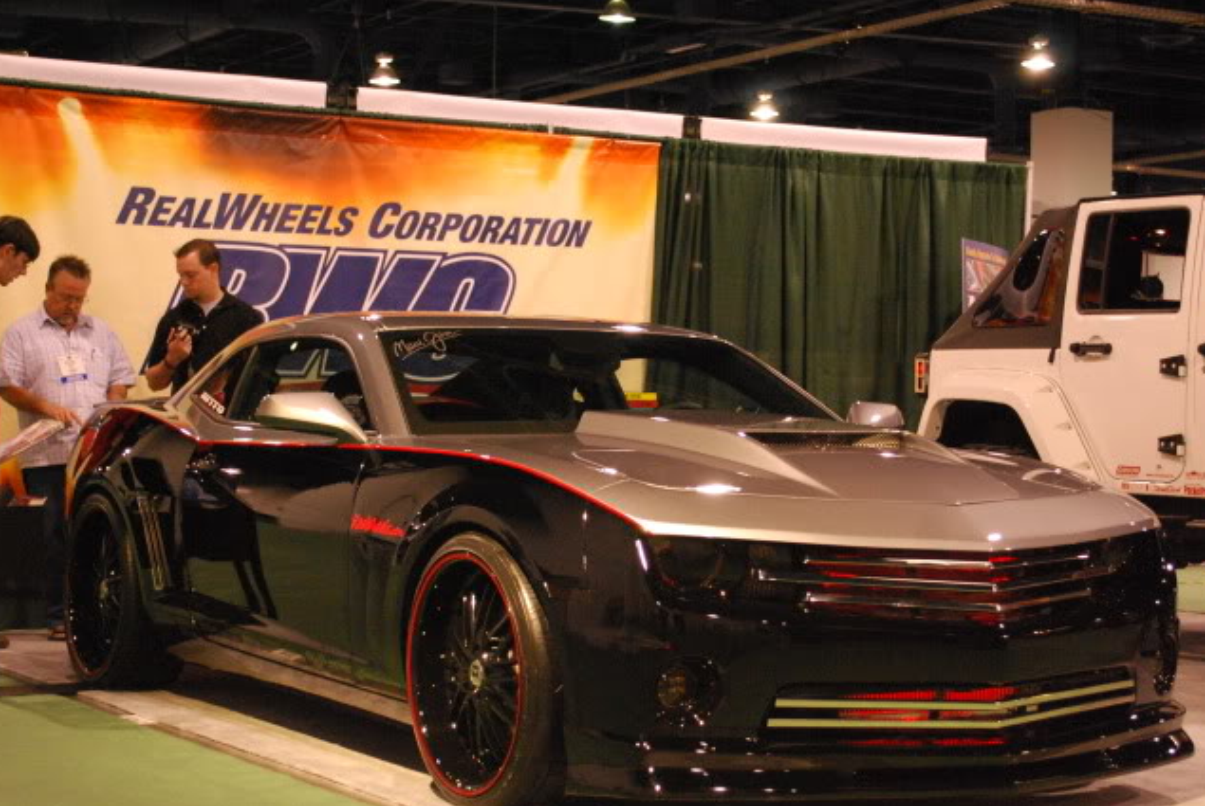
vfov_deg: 20.1
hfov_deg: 29.6
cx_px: 654
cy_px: 399
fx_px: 2279
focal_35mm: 68
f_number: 5.3
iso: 1600
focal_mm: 36
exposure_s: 1/60
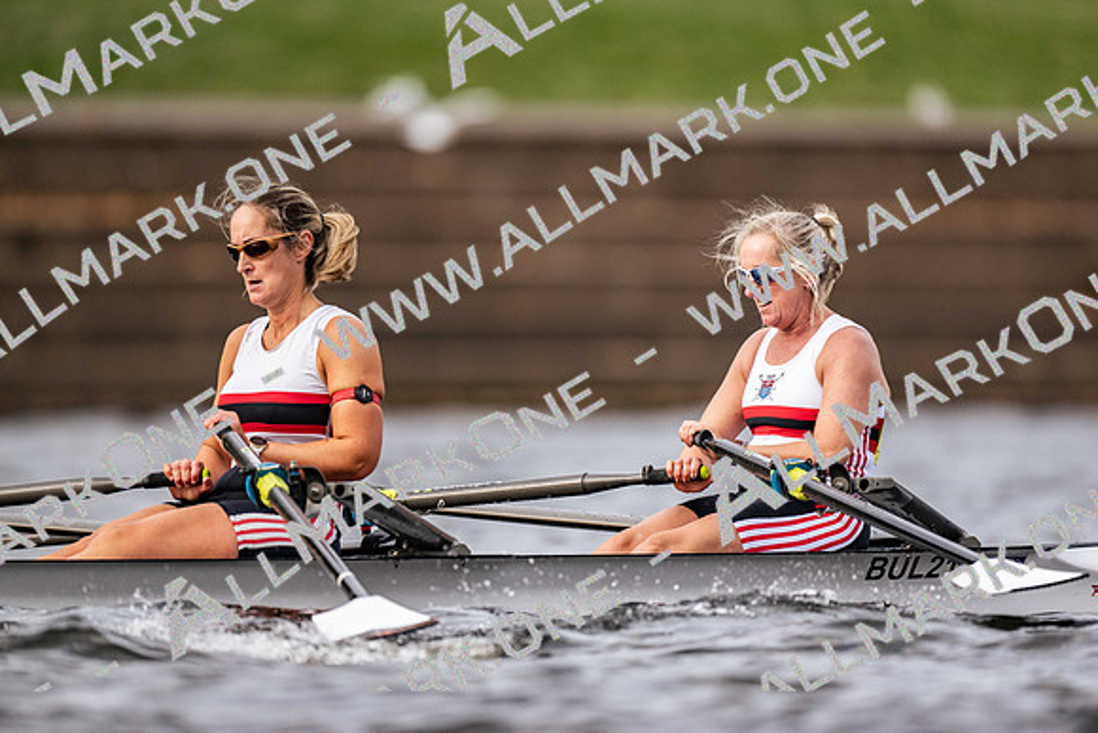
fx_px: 18313
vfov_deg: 2.3
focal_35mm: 600
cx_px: 549
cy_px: 366
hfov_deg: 3.4
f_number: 4
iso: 720
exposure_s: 1/2500
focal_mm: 600
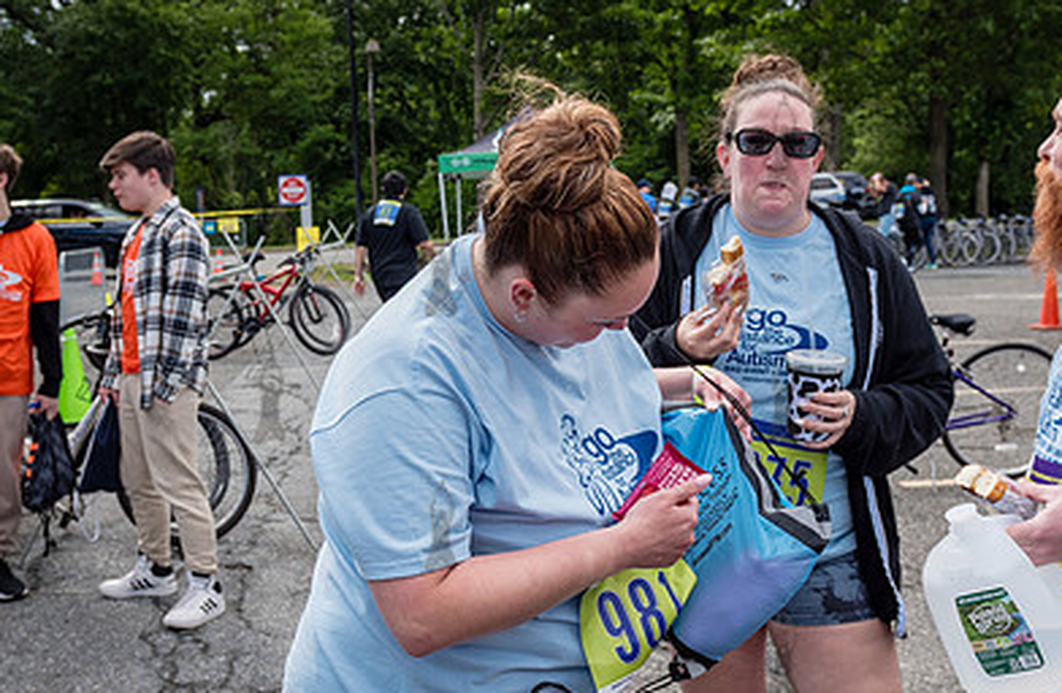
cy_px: 375
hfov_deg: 41.3
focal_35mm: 48
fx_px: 1407
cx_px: 519
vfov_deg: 27.7
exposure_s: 1/640
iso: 200
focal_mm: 24
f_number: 4
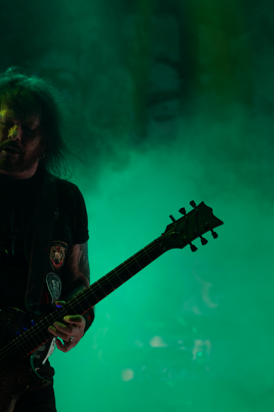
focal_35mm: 158
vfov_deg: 13.0
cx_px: 41
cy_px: 206
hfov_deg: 8.7
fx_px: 1804
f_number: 4
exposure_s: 1/125
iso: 320
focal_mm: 105
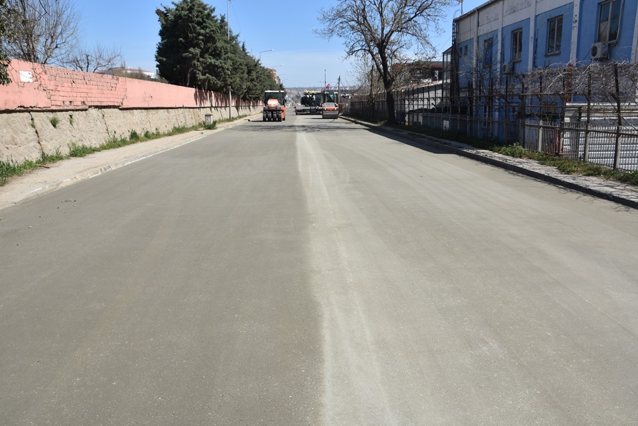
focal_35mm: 27
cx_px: 319
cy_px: 213
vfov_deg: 47.9
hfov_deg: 67.4
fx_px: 479
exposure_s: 1/250
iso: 100
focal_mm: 18
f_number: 8
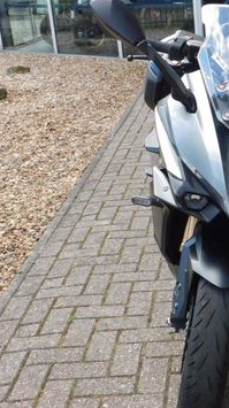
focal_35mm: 59
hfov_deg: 19.6
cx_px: 242
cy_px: 229
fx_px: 639
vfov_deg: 35.4
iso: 125
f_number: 3.2
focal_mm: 5.3
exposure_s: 1/320
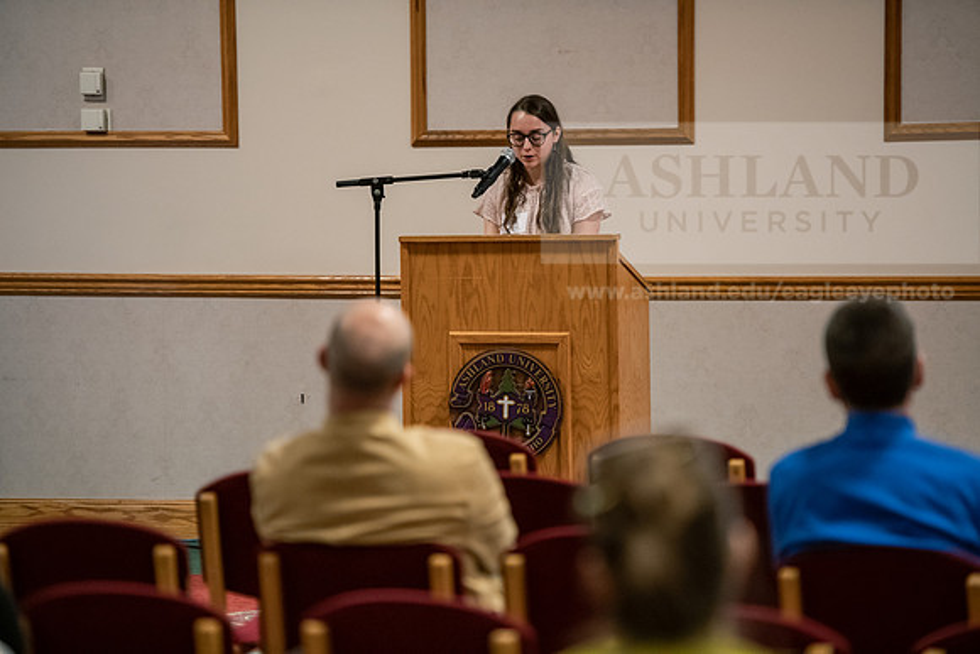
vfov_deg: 8.1
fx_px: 4629
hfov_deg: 12.1
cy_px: 327
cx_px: 490
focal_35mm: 170
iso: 3200
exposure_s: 1/200
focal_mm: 170
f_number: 2.8
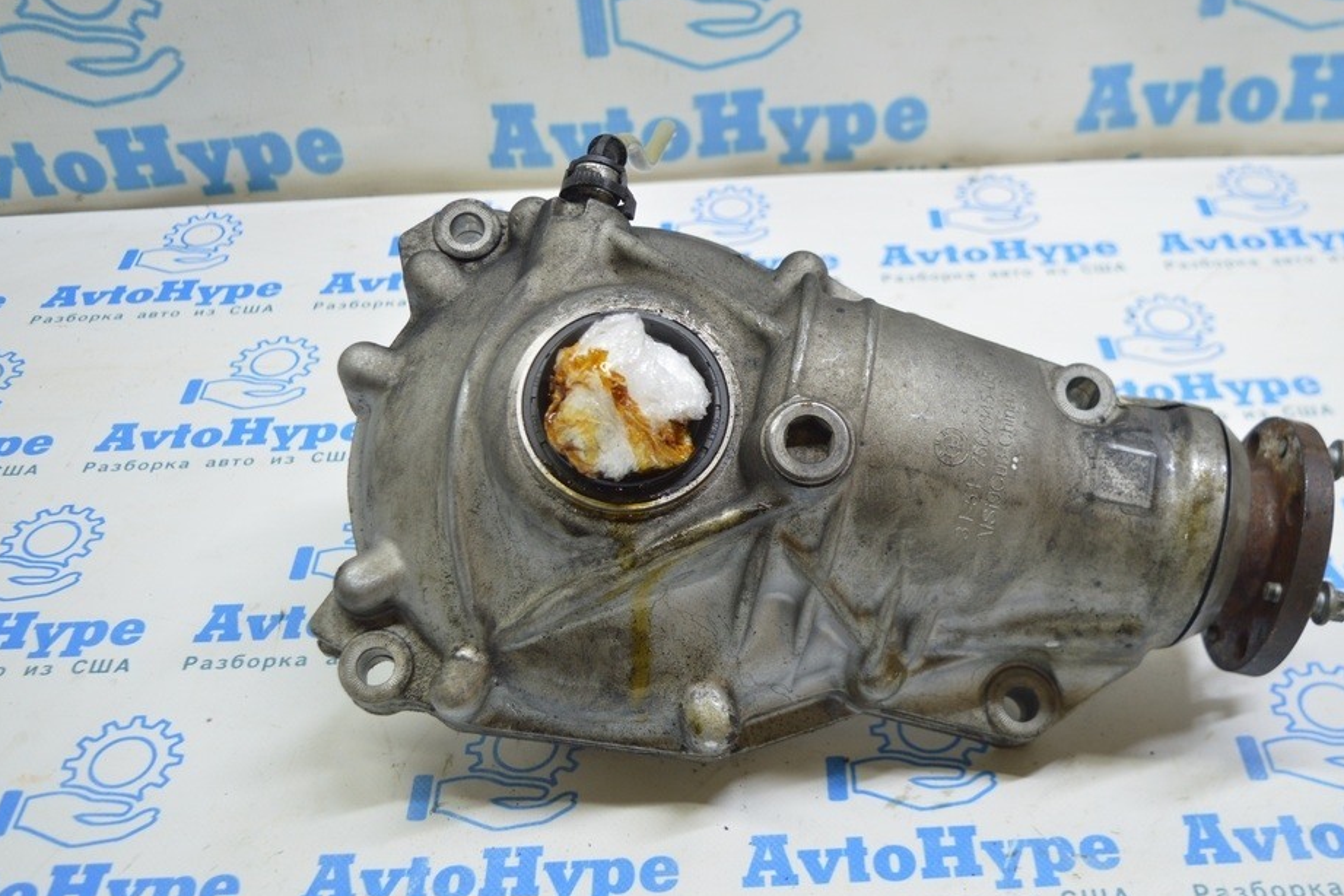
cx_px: 738
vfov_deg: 33.4
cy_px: 408
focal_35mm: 40
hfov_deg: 48.4
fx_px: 1493
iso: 400
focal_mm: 24
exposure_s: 1/40
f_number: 4
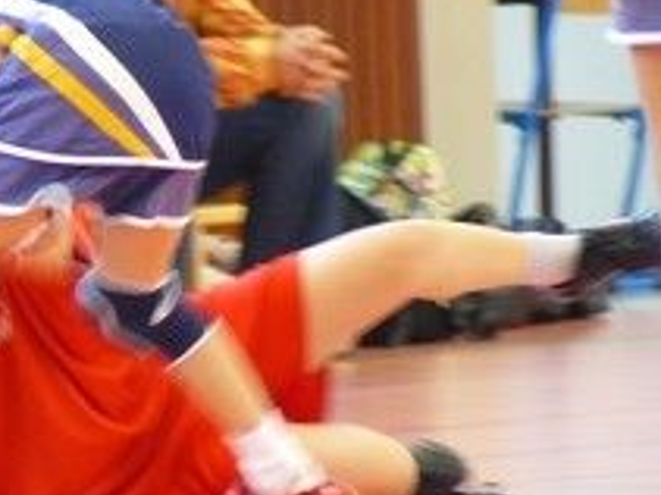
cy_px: 302
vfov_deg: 1.7
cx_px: 166
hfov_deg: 2.3
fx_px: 16393
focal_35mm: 859
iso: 200
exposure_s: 1/25
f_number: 3.3
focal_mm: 72
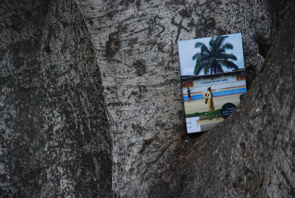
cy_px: 99
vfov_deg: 6.8
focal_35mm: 202
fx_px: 1661
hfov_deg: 10.1
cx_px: 148
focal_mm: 135
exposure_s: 1/125
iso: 400
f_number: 5.6
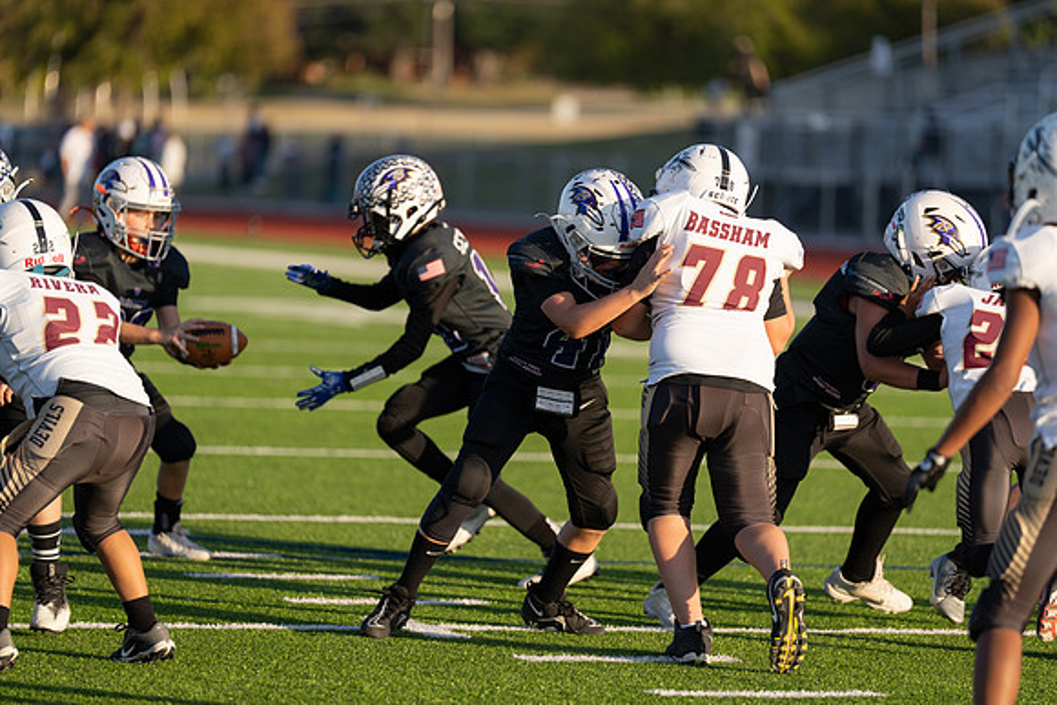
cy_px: 352
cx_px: 528
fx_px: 5873
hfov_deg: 10.3
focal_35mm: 200
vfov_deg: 6.9
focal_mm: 200
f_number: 2.8
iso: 160
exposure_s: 1/1600
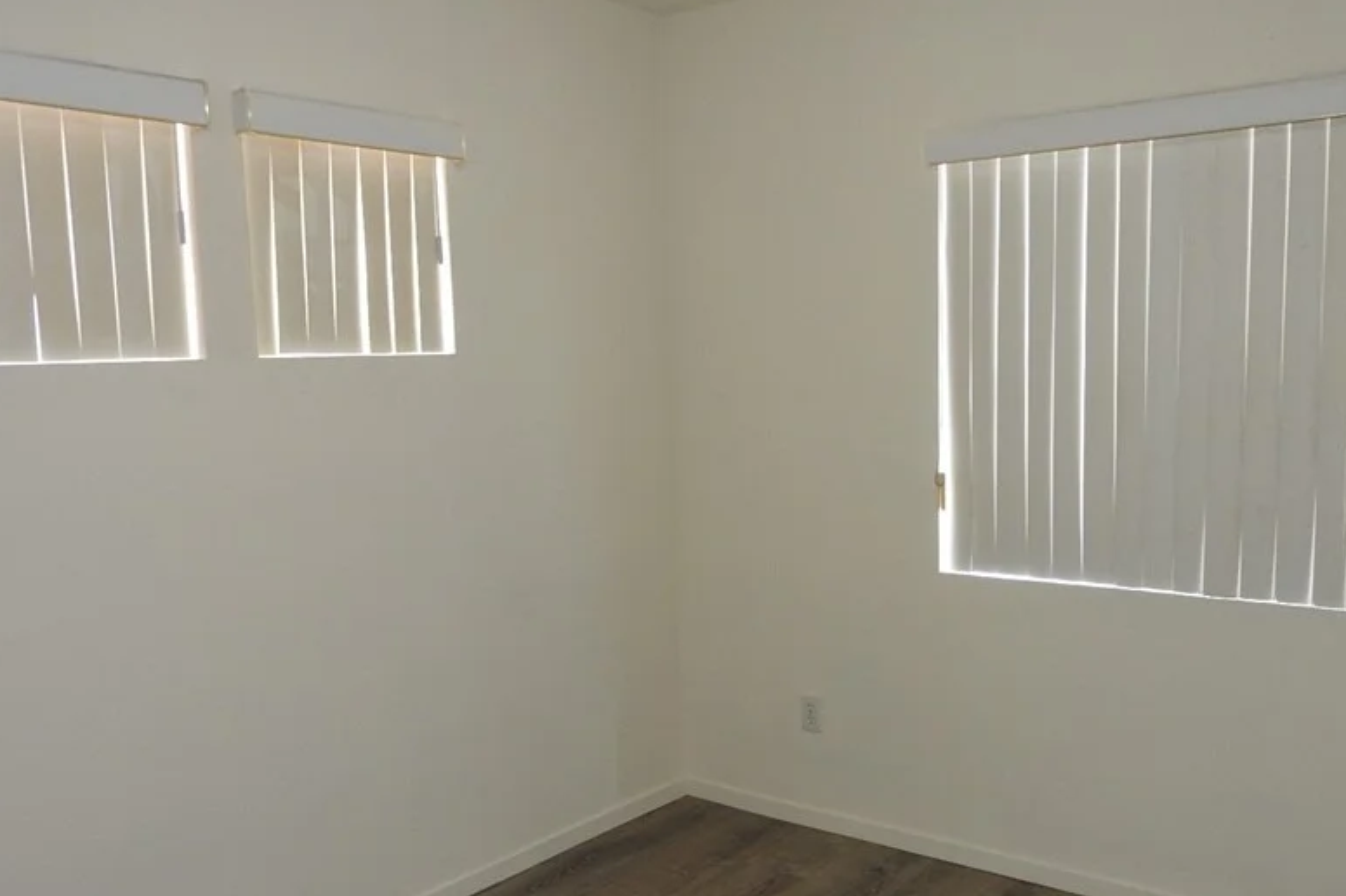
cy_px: 521
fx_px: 1233
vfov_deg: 39.8
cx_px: 710
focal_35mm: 33
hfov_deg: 57.2
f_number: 3.3
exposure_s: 1/30
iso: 200
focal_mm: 4.3
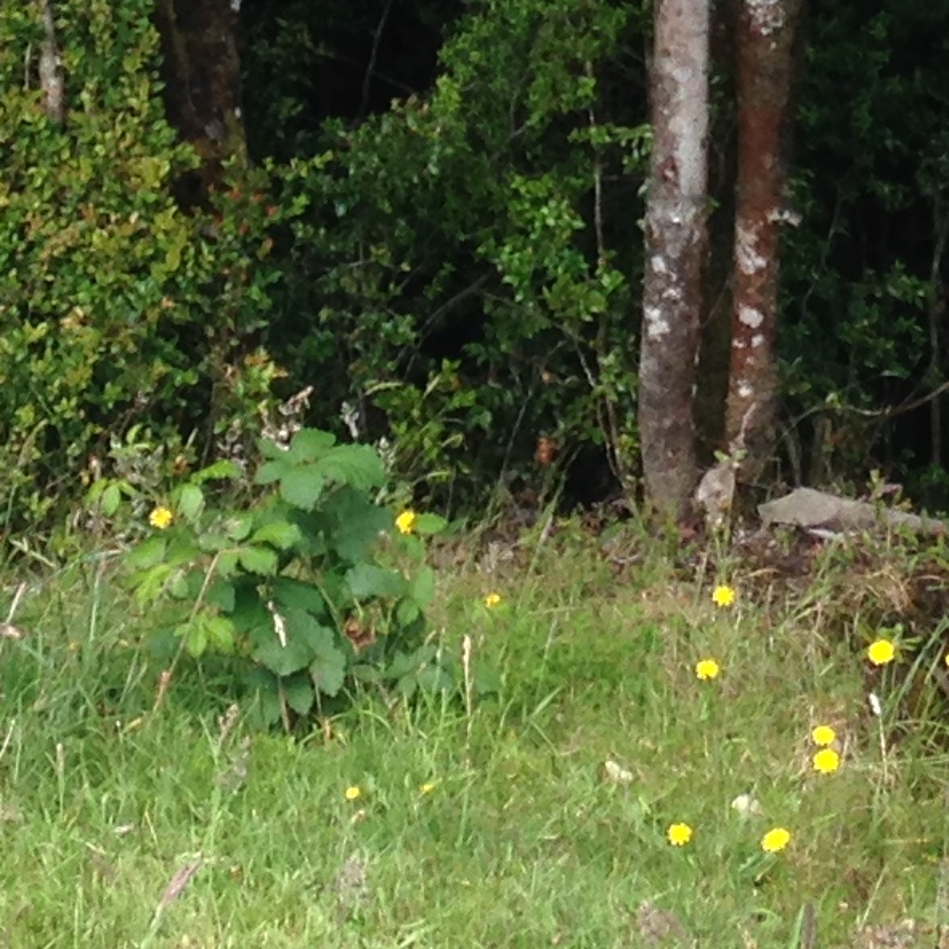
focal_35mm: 161
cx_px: 594
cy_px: -416
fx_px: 4994
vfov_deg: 10.5
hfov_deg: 10.8
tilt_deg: +0.3
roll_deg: -1.6
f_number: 2.4
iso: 50
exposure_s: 1/337
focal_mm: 4.12
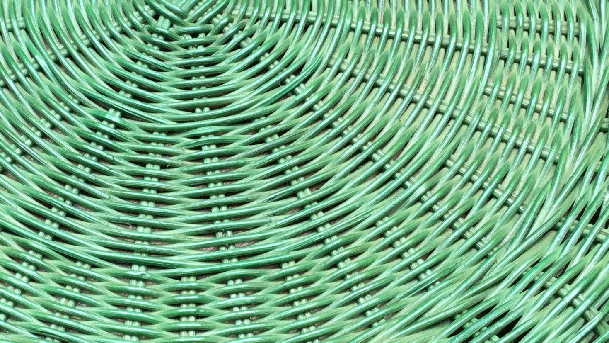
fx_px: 1211
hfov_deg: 27.9
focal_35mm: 75
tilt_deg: -58.5
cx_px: 167
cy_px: 117
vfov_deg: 16.1
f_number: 2.4
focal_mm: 3.3
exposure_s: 1/100
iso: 32
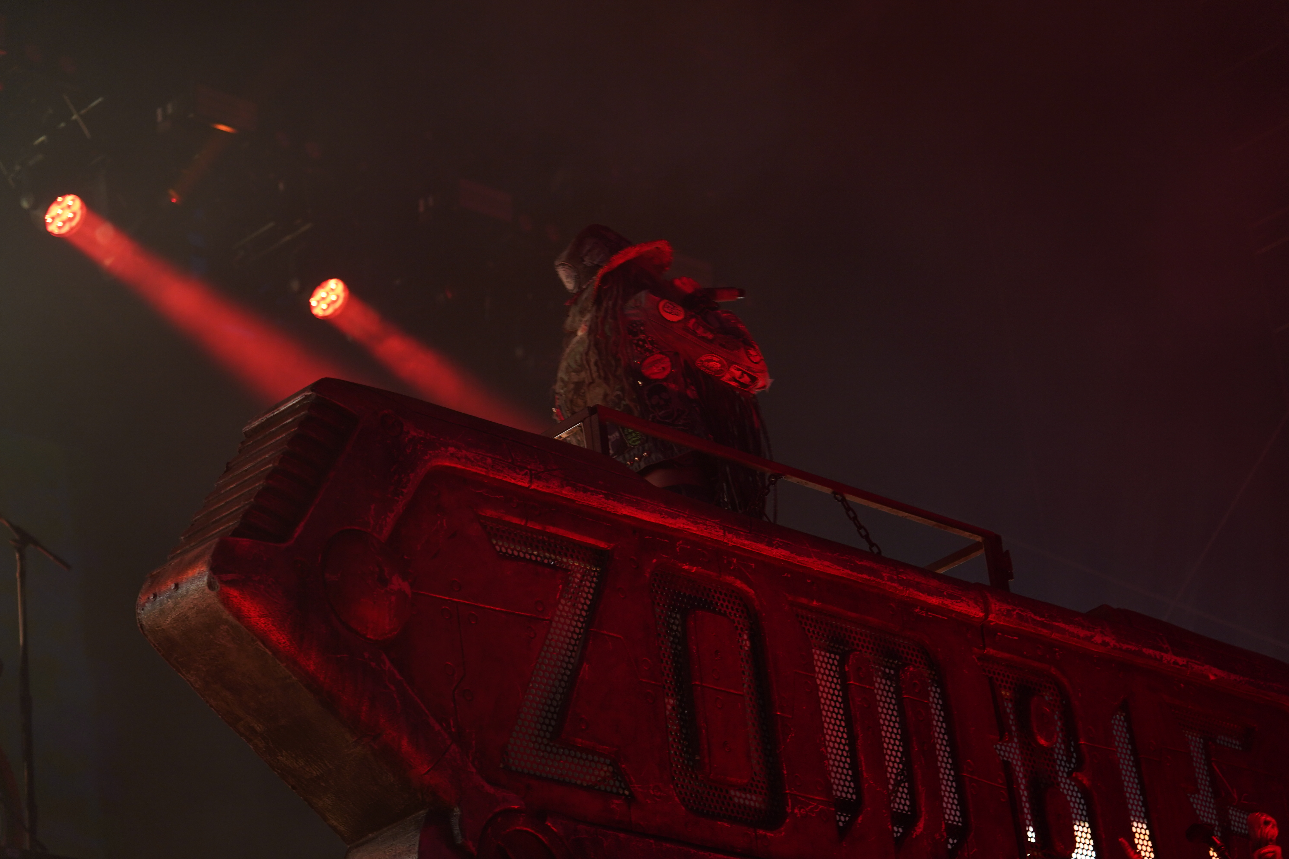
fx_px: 3759
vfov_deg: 13.0
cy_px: 430
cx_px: 644
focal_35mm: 105
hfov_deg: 19.5
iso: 800
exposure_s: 1/125
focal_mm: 105
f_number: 4
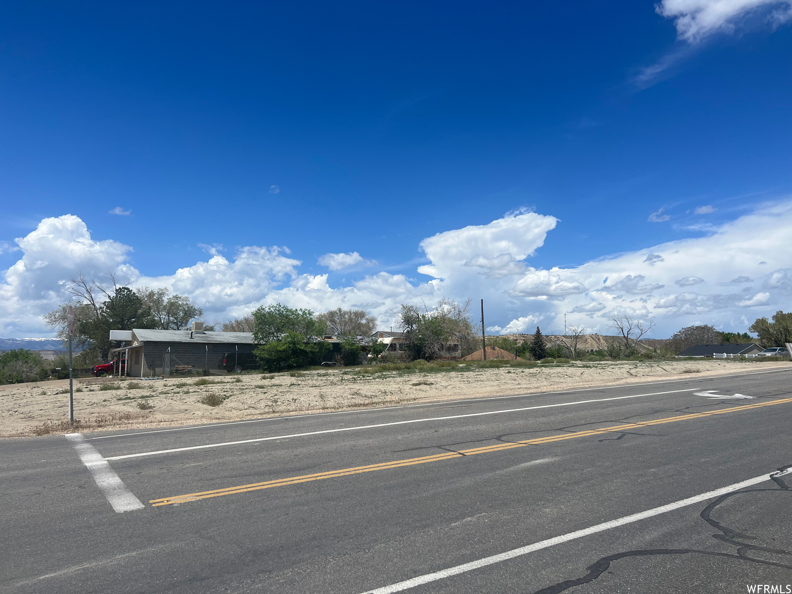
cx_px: 396
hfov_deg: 67.3
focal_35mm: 26
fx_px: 595
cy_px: 297
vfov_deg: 53.1
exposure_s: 1/8000
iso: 50
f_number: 1.5
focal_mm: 5.7
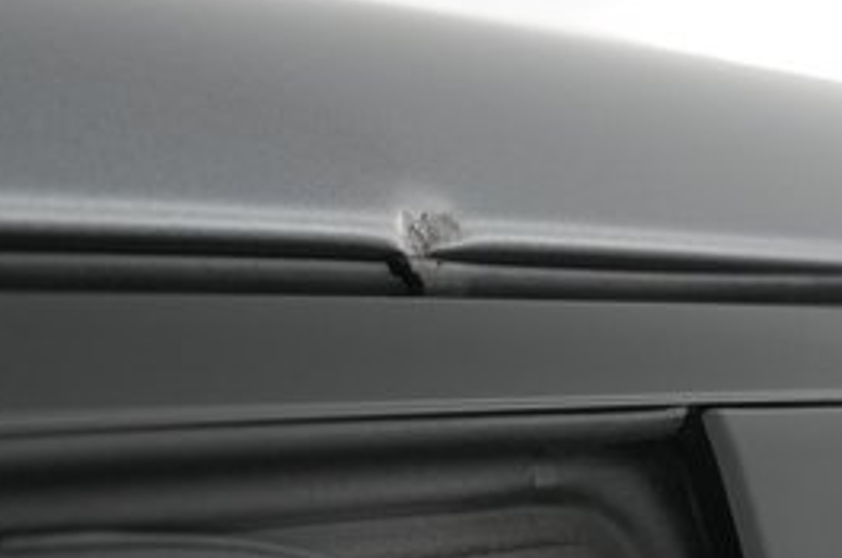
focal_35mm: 68
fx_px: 1588
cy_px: 48
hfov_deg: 29.7
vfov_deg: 19.5
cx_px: 488
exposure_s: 1/100
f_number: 4
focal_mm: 28
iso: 2500
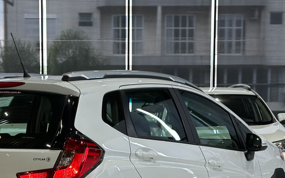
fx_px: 792
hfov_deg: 20.4
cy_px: 179
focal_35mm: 102
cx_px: 112
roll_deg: -0.2
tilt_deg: -5.6
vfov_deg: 12.7
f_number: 1.78
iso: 100
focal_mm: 6.86
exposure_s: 1/120
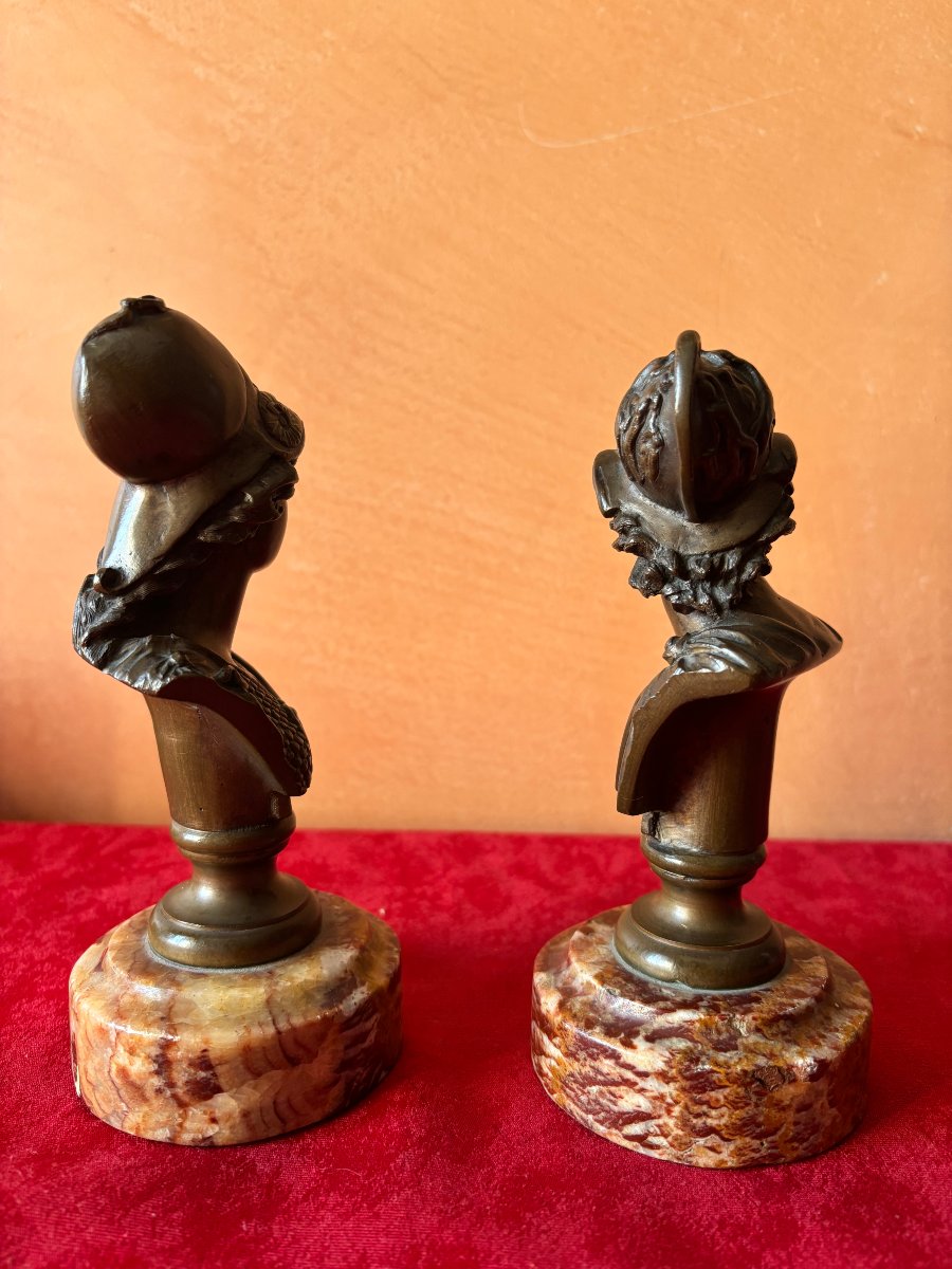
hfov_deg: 53.1
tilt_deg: -7.4
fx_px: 953
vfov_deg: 67.3
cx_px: 476
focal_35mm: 26
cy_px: 634
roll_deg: -2.0
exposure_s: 1/60
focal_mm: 5.96
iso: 160
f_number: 1.6
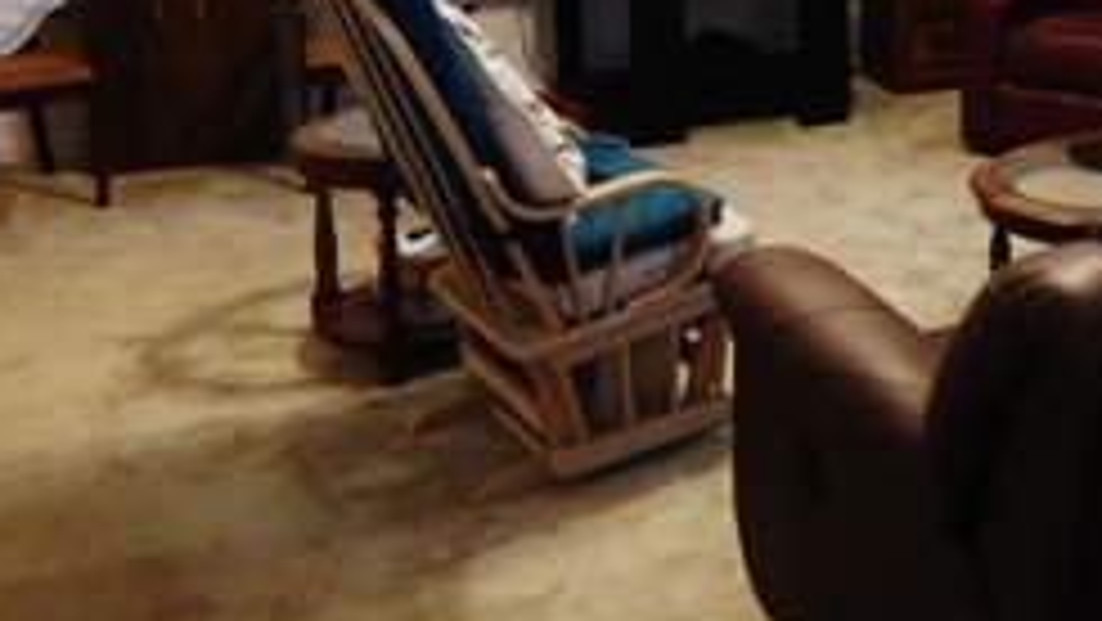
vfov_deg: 24.0
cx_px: 774
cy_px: -38
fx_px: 1374
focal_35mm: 47
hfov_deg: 42.8
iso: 280
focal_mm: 4
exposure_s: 1/30
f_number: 3
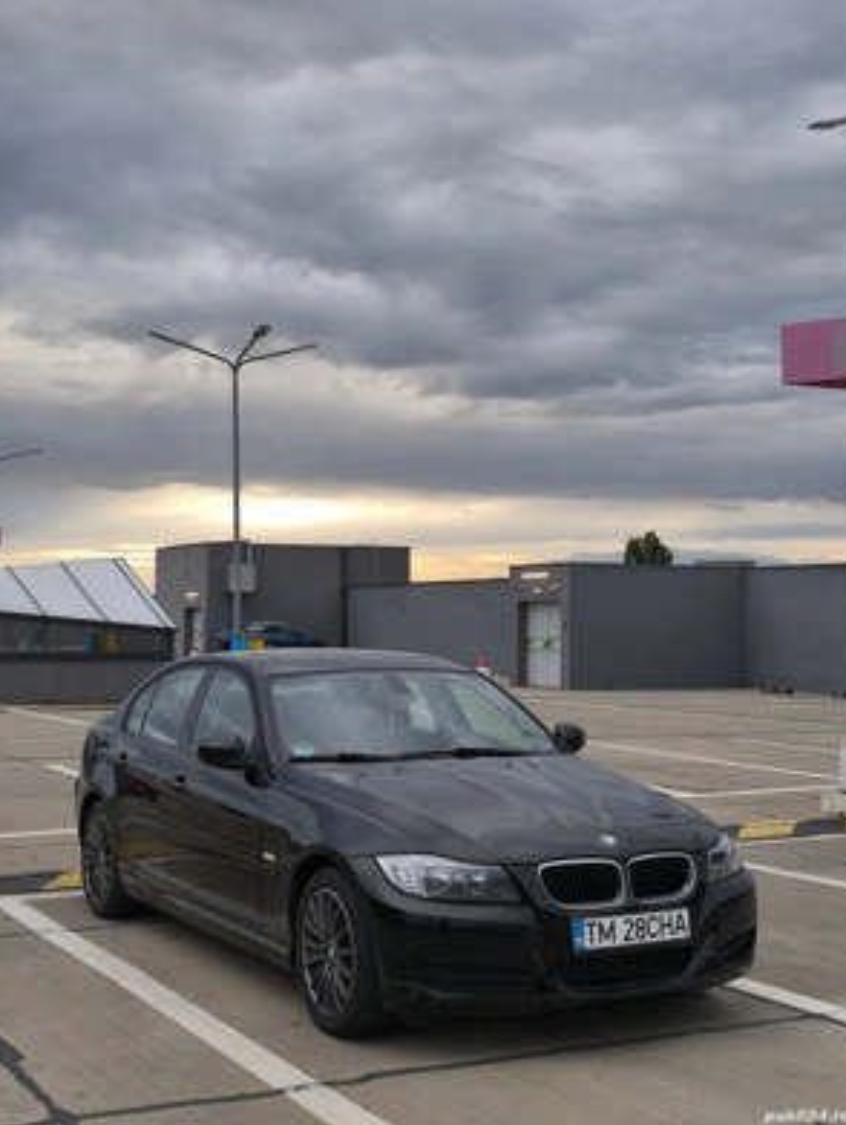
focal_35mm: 47
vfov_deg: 40.4
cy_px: 552
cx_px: 423
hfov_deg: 30.9
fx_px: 1529
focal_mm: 6.57
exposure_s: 1/333
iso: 50
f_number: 1.6
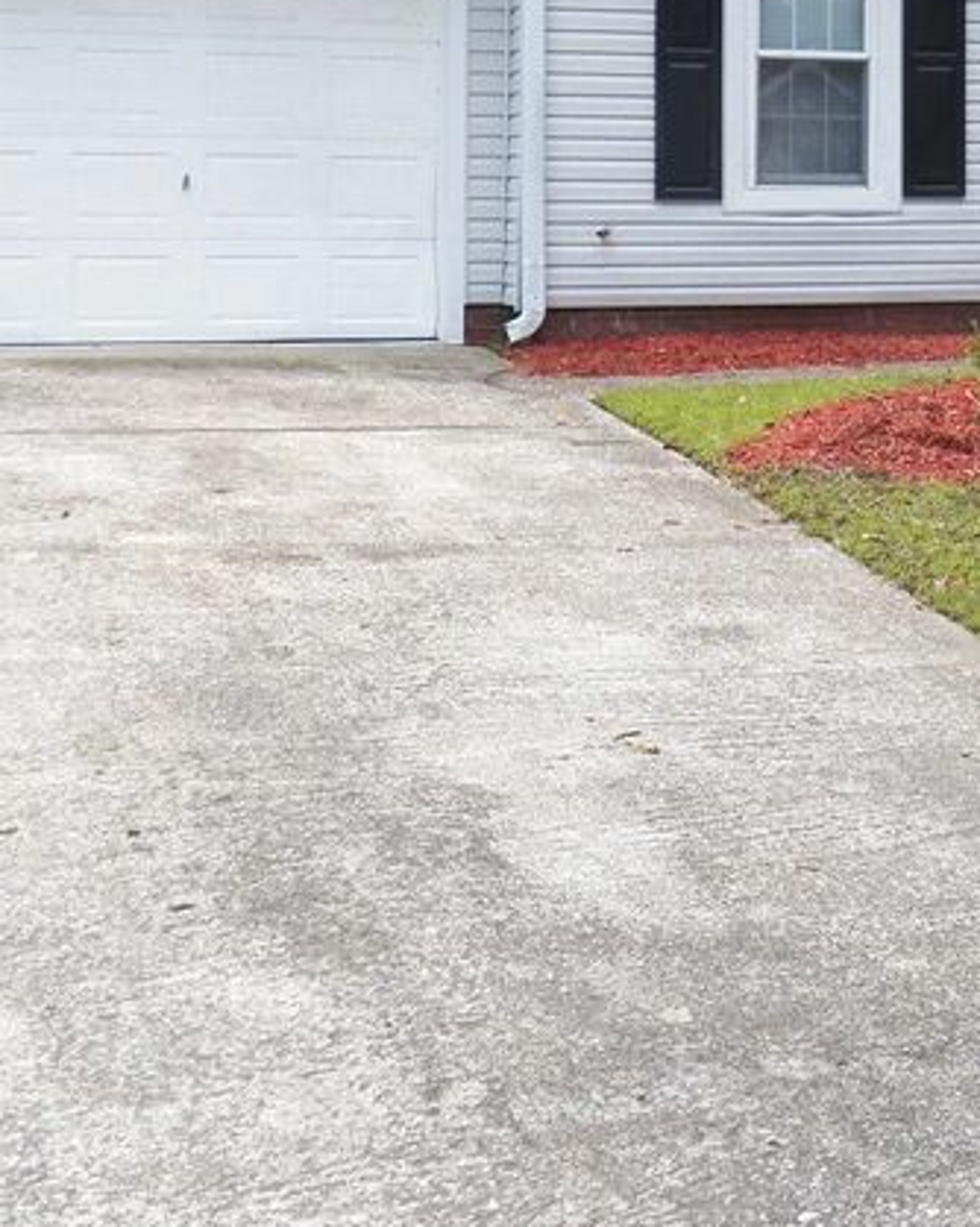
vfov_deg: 27.4
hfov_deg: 21.0
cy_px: 144
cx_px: 1215
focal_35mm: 67
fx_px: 2431
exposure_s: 1/500
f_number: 2.8
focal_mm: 4.9
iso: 125
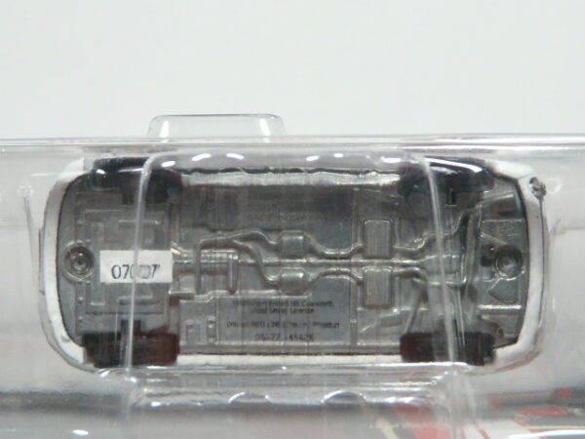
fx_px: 1589
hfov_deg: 20.9
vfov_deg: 15.7
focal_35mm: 94
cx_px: 292
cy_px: 220
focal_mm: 9.8
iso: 100
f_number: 3.2
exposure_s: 1/50
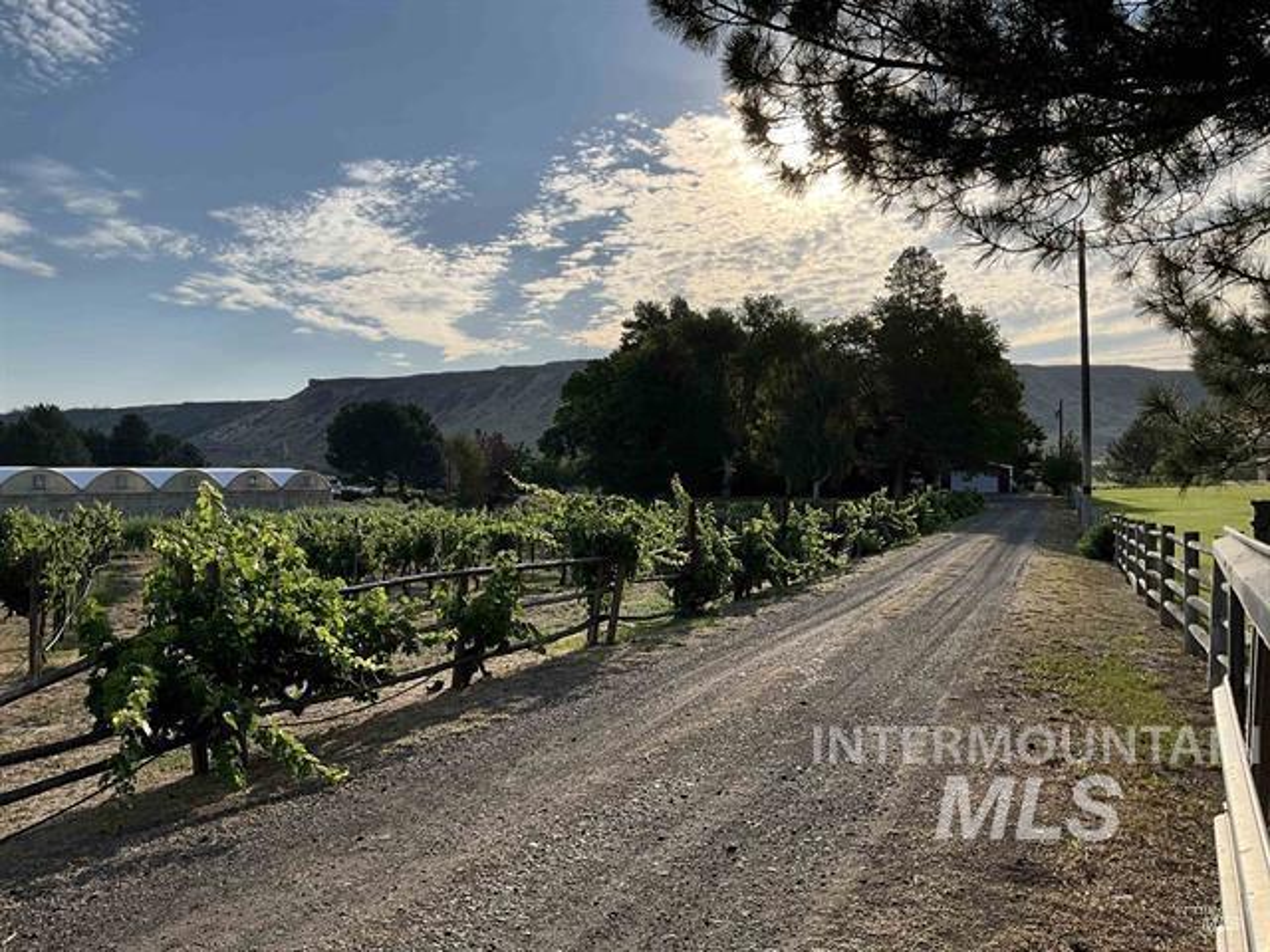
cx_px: 635
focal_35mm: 29
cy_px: 476
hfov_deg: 61.7
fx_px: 1064
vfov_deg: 48.2
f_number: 1.8
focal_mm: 3
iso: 25
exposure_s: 1/3125
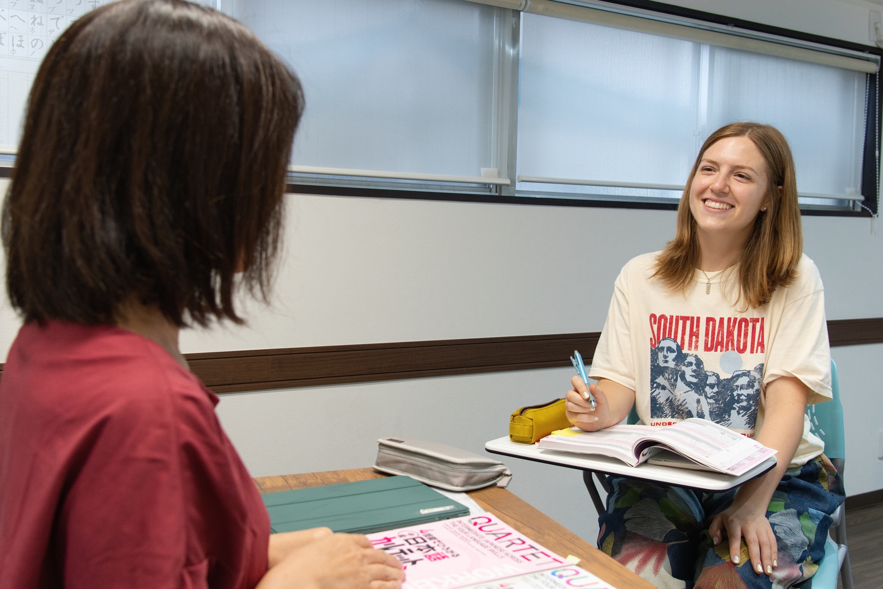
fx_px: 883
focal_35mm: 36
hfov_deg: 53.1
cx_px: 442
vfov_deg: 36.9
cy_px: 294
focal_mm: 24
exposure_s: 1/100
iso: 800
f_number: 4.5
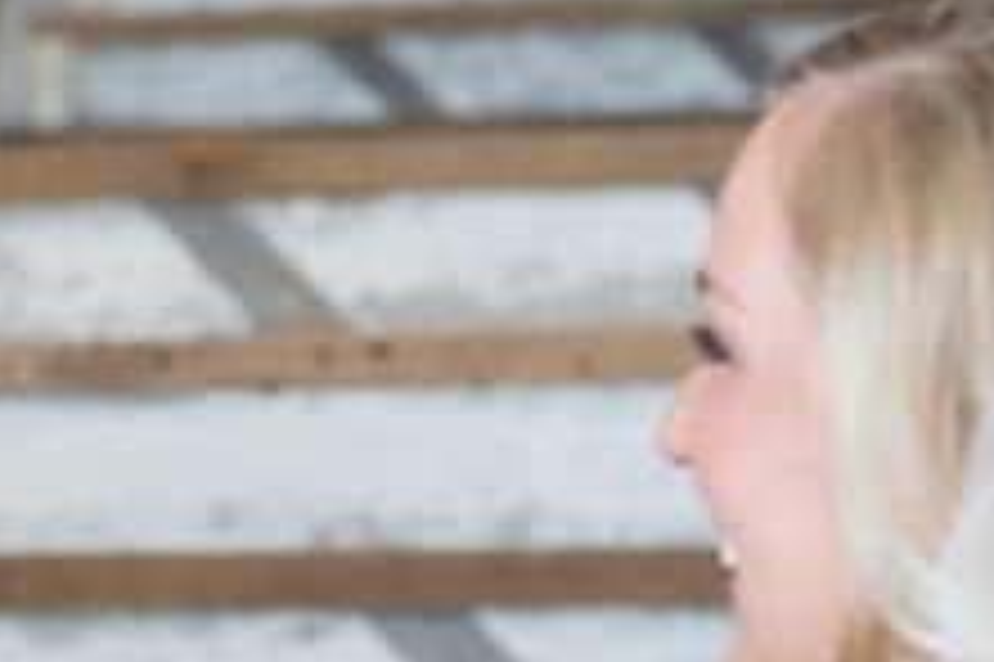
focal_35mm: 204
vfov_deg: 6.7
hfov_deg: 9.7
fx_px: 5628
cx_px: -684
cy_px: 182
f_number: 3.5
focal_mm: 50
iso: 5000
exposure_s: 1/200
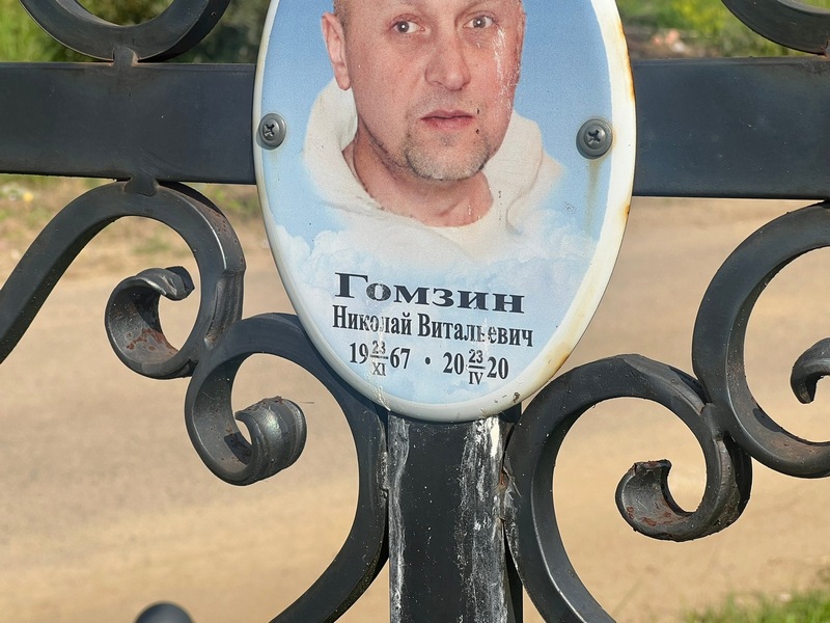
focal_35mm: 77
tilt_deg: -10.7
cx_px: 415
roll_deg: +1.2
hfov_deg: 25.3
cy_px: 312
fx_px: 1846
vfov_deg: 19.1
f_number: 2.8
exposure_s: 1/521
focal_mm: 9
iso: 32
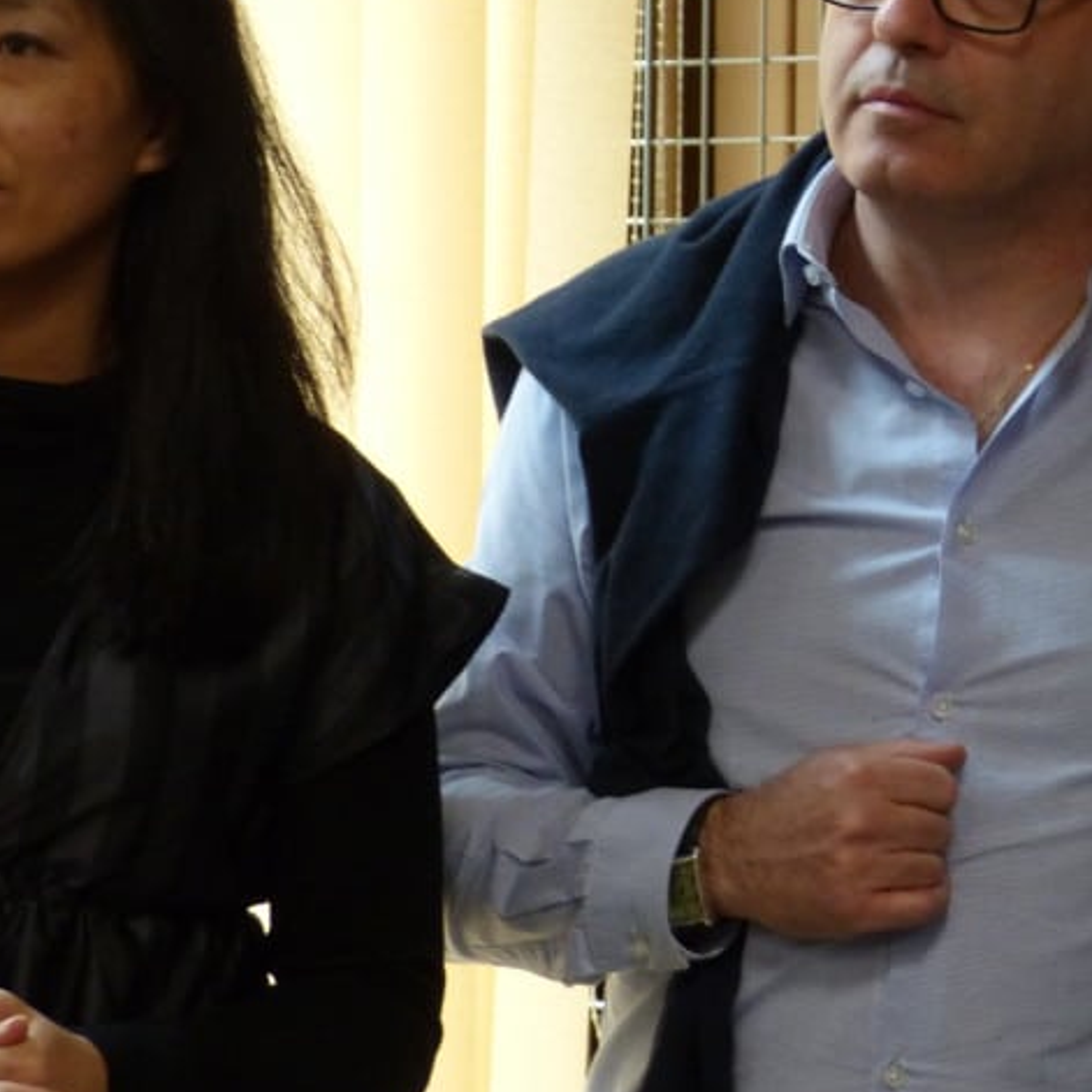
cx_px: 918
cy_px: 392
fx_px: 7495
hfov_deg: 8.3
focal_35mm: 210
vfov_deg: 8.3
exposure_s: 1/60
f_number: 2.8
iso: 400
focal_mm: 20.1
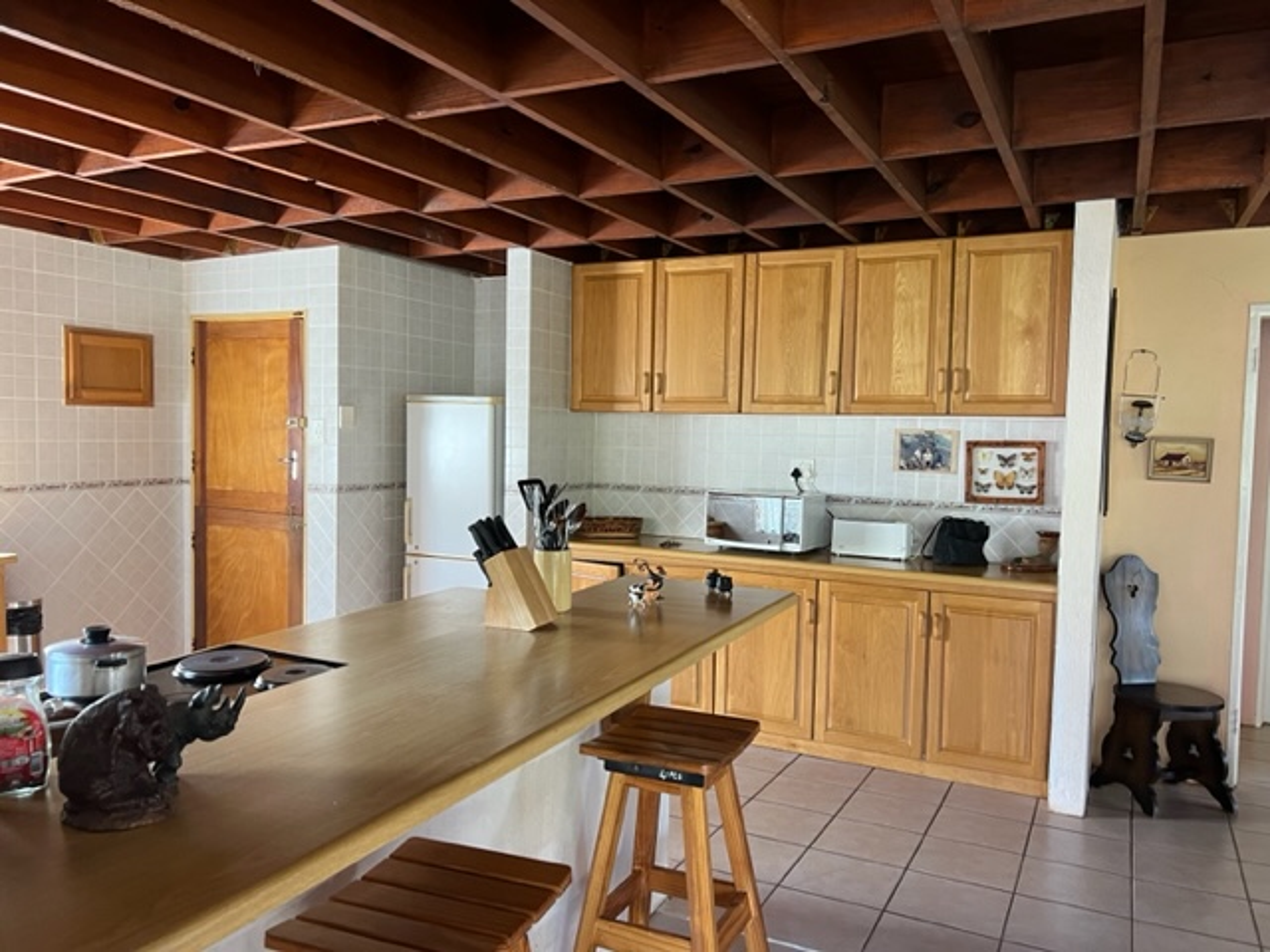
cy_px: 476
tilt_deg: -3.7
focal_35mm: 26
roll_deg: -1.9
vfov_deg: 53.1
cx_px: 635
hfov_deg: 67.3
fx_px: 954
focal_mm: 5.7
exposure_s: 1/64
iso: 125
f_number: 1.5
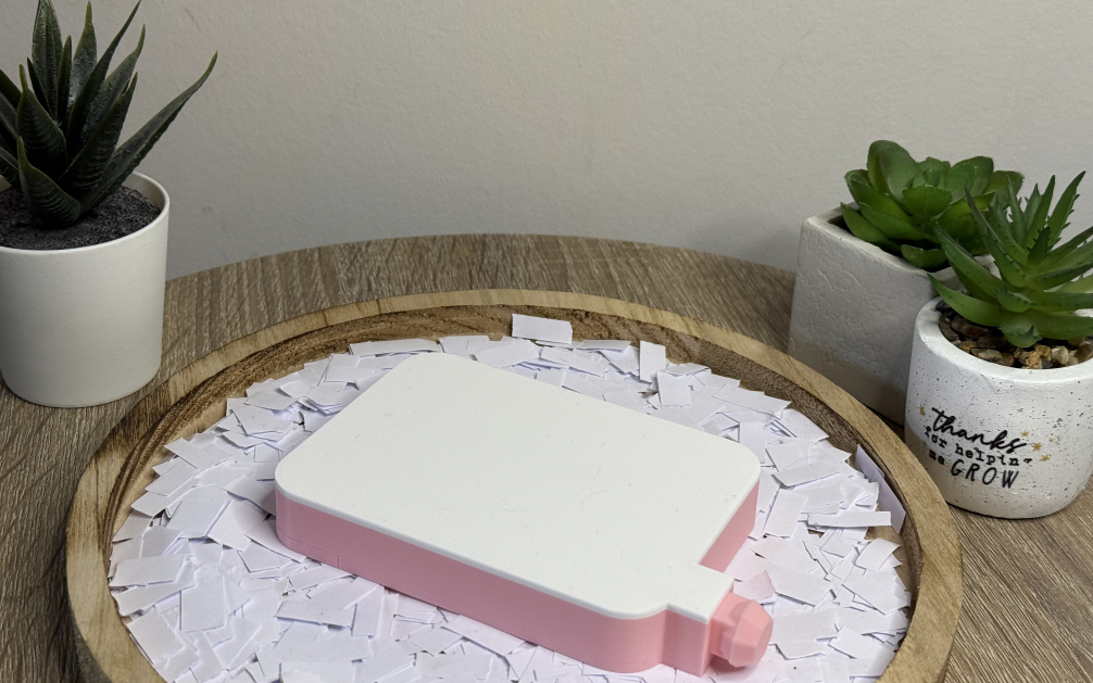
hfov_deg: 39.6
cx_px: 546
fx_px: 1519
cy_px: 328
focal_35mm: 51
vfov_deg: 25.3
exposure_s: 1/100
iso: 80
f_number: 1.8
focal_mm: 6.8
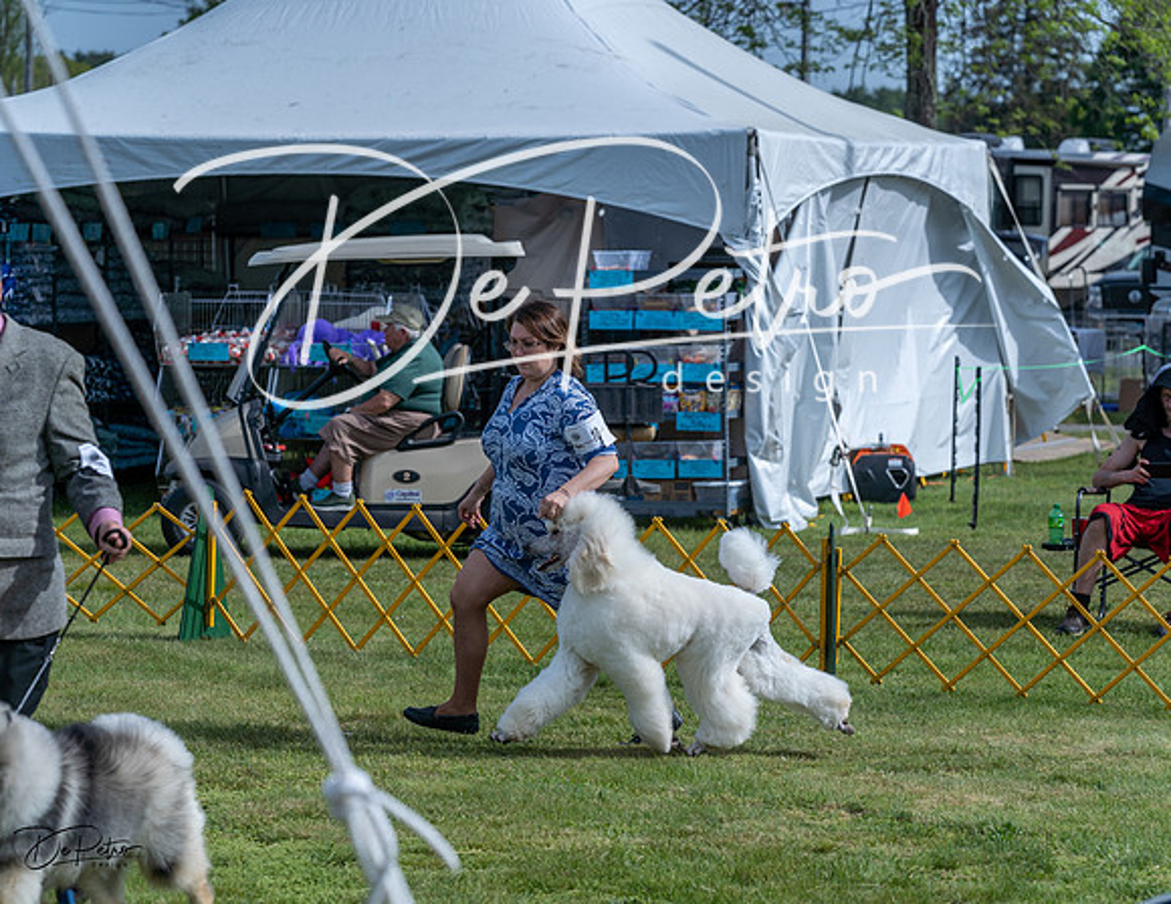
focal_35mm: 136
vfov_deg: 11.1
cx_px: 586
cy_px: 452
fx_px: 4636
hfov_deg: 14.4
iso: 125
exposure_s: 1/1250
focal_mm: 123
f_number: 5.6
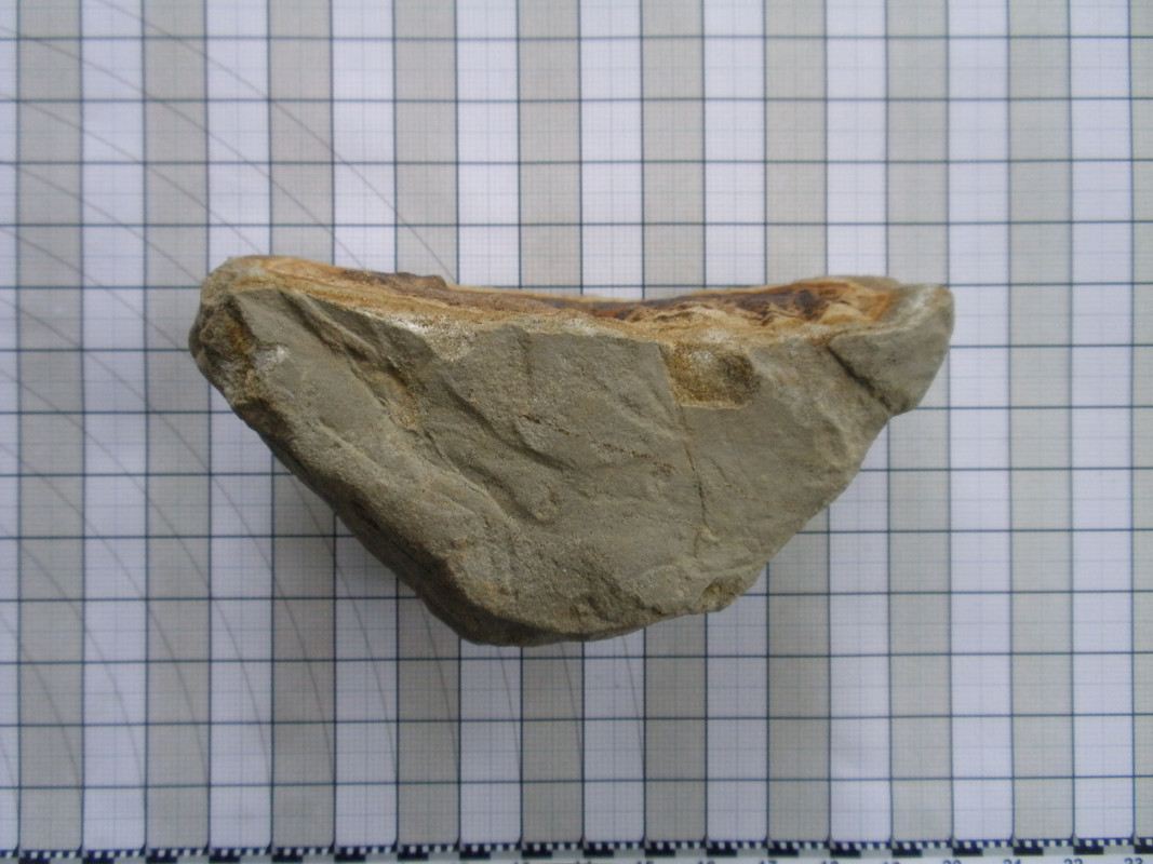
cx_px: 576
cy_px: 432
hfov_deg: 50.1
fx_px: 1232
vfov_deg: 38.7
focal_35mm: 37
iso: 125
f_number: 3.5
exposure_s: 1/30
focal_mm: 6.6
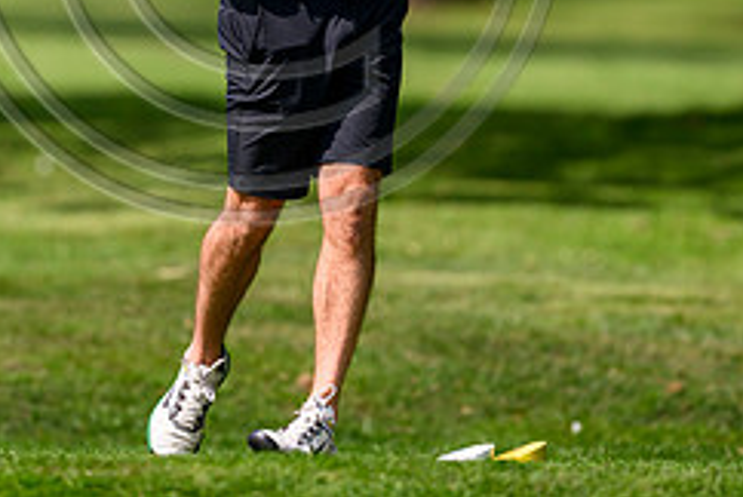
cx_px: 246
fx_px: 19775
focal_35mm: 957
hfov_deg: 2.2
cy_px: -94
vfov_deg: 1.4
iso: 500
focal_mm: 400
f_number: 3.5
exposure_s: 1/5000
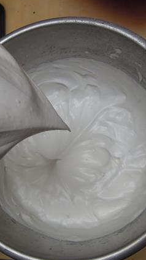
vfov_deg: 50.4
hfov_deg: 29.1
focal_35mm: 40
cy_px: 121
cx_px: 32
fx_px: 275
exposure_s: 1/250
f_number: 2.8
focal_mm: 4.3
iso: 200
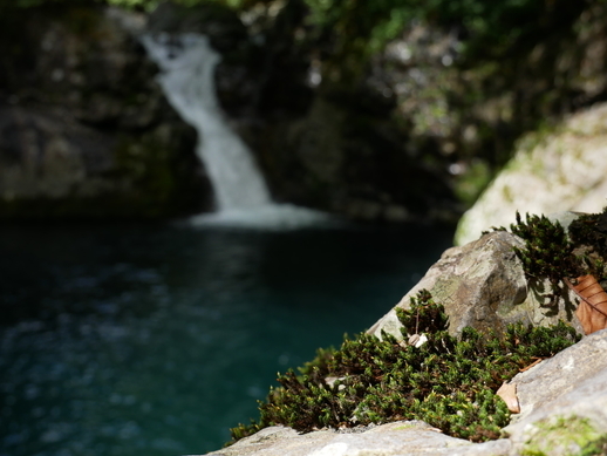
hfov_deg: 37.5
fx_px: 895
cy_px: 222
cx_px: 288
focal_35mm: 51
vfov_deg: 28.6
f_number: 6.3
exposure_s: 1/250
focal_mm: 22
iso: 200
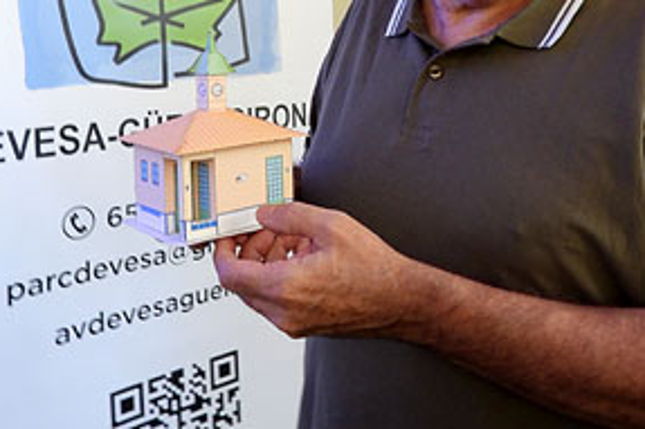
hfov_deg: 48.4
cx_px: 360
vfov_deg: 31.8
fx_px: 716
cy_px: 46
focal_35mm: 40
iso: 400
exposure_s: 1/10
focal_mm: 4.3
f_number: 2.8
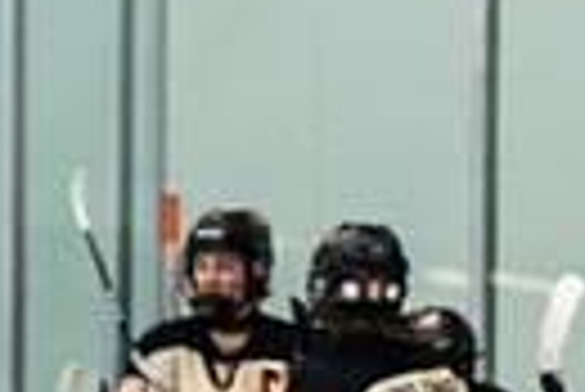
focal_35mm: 876
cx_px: 515
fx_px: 14251
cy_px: 728
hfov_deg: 2.4
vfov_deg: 1.6
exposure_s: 1/640
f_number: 2.8
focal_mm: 100
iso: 1600
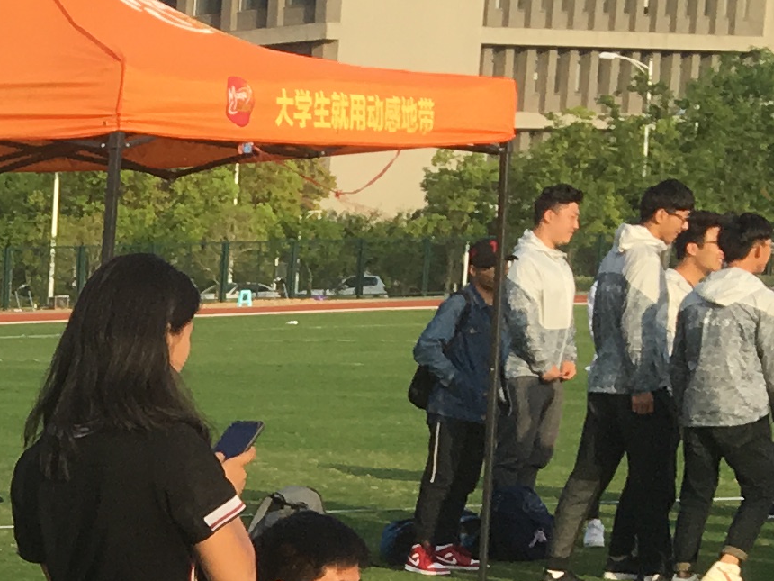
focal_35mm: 136
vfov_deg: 10.2
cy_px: 1088
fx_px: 3041
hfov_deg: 12.8
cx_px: -737
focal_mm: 4.15
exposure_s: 1/718
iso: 25
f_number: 2.2
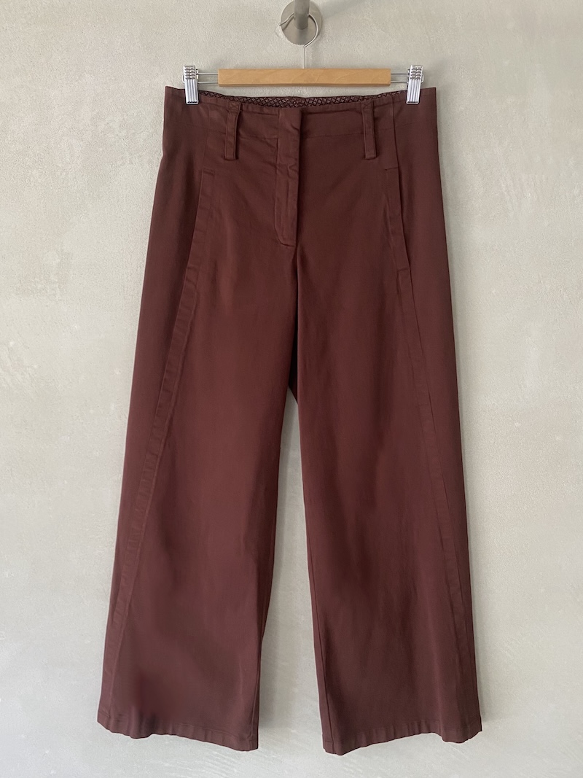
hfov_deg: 53.1
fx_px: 584
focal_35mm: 26
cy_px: 389
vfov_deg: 67.3
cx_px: 292
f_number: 1.8
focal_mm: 4.25
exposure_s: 1/72
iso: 125
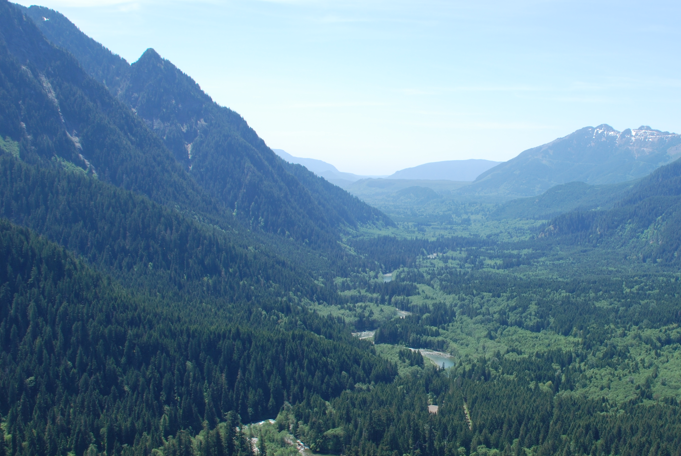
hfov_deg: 44.5
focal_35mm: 43
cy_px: 255
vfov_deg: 31.2
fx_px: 814
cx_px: 474
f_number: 7.1
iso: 125
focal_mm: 20
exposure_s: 1/200
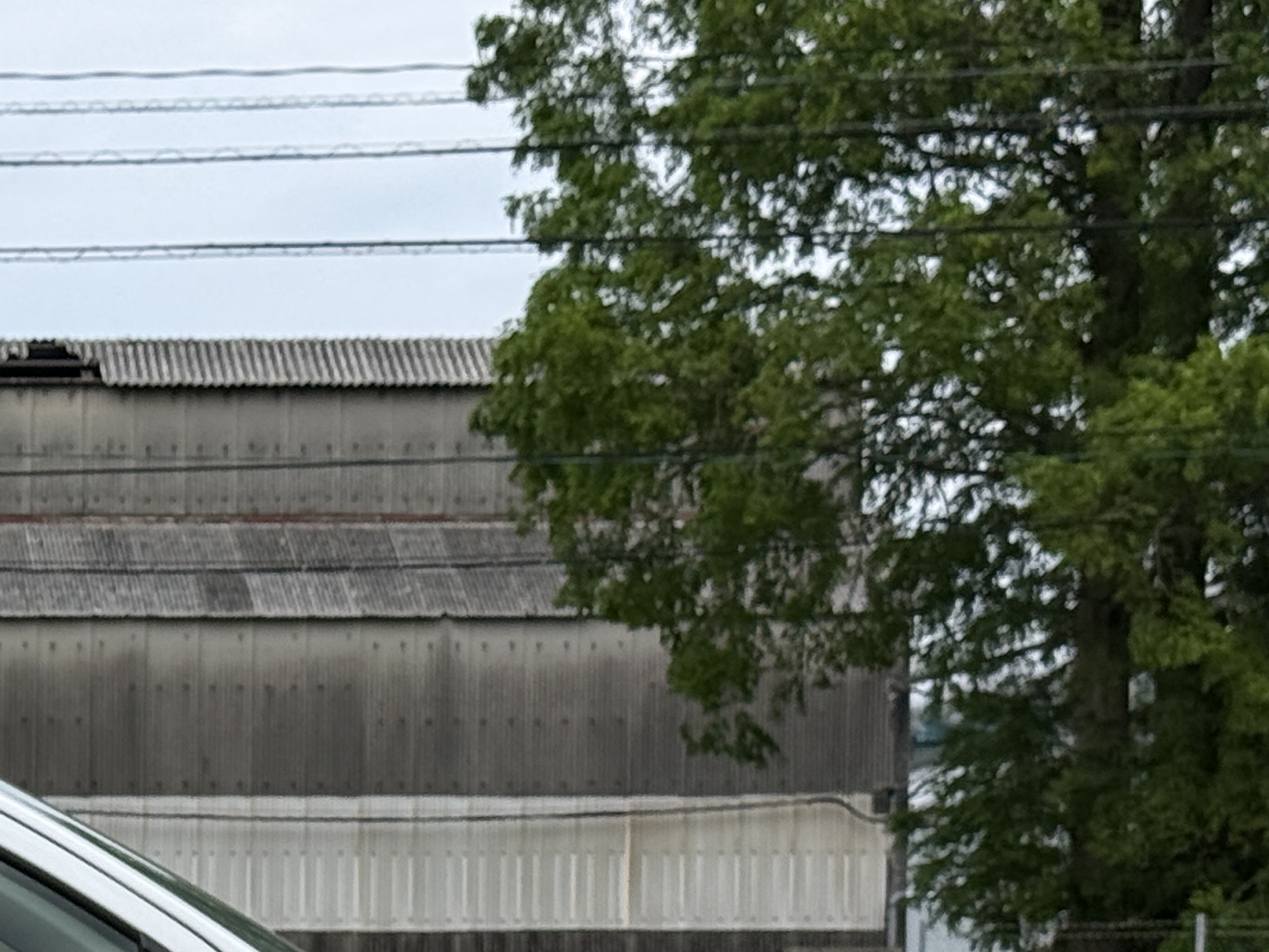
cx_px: -368
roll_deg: -0.1
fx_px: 5133
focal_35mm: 140
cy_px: 1250
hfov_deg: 13.6
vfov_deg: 10.4
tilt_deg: -2.7
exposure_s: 1/4329
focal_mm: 6.76
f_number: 1.78
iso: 64
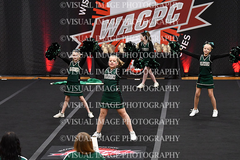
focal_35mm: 129
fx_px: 860
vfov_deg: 10.6
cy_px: 80
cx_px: 120
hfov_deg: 15.9
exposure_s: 1/800
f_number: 2.8
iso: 4000
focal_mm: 86
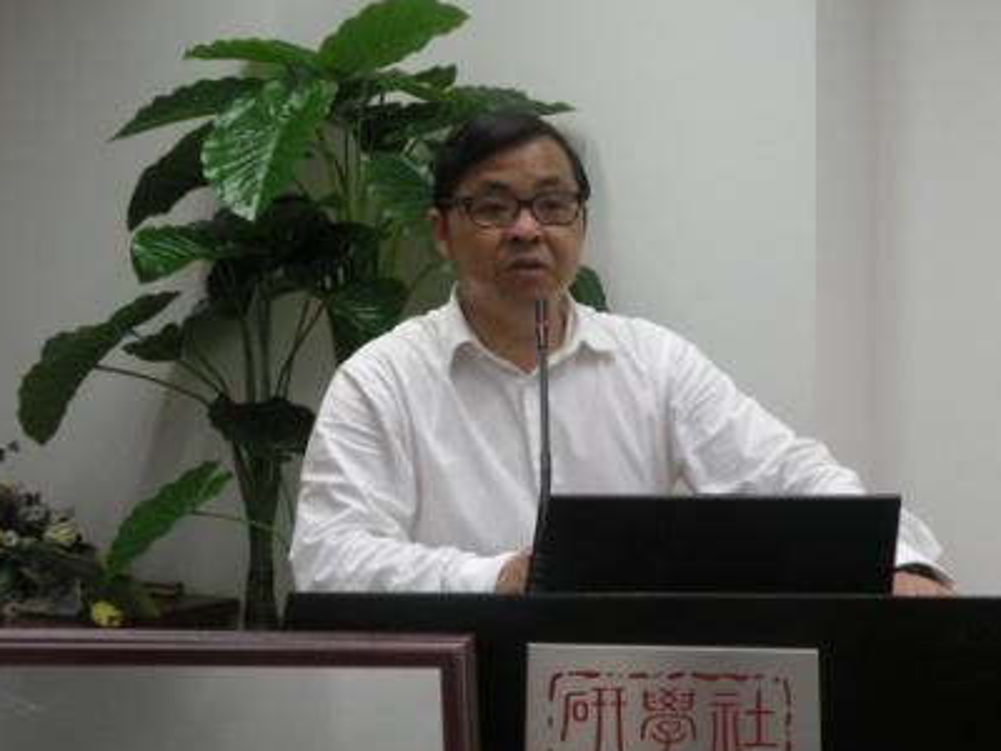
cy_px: 360
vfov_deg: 30.9
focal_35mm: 47
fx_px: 1359
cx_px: 536
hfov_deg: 40.4
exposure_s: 1/60
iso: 319
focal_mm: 7.4
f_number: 3.2
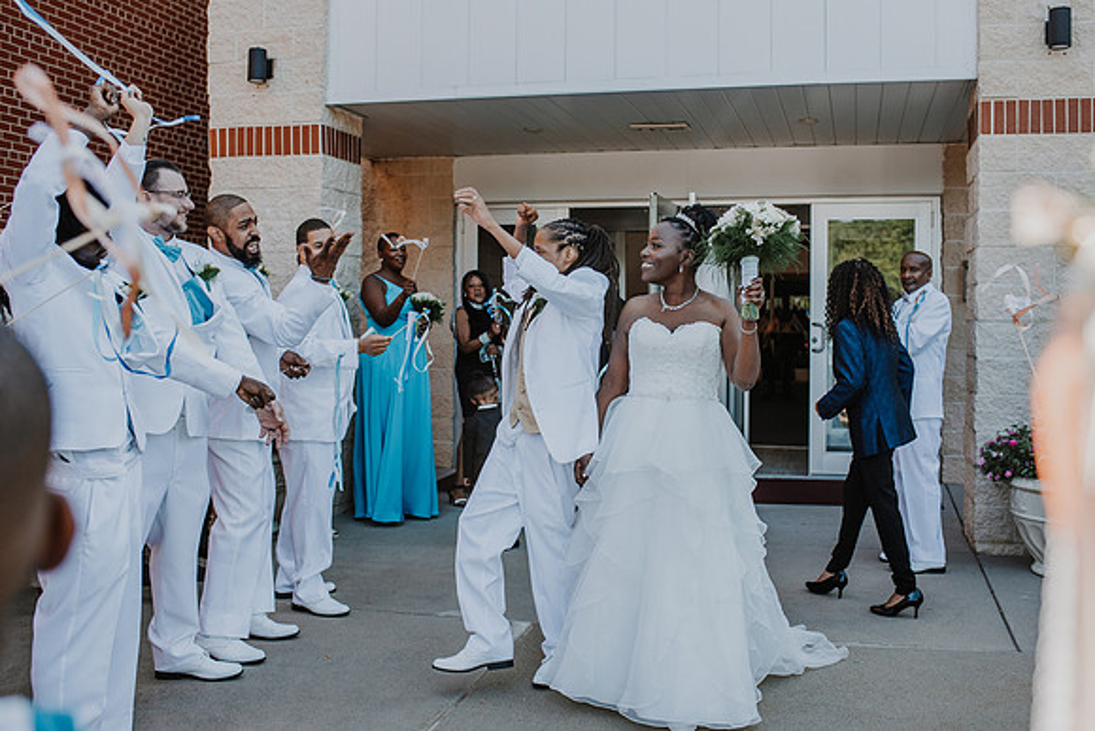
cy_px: 335
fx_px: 1164
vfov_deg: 34.8
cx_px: 572
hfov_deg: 50.4
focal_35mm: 38
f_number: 3.2
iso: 280
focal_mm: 35
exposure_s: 1/1250
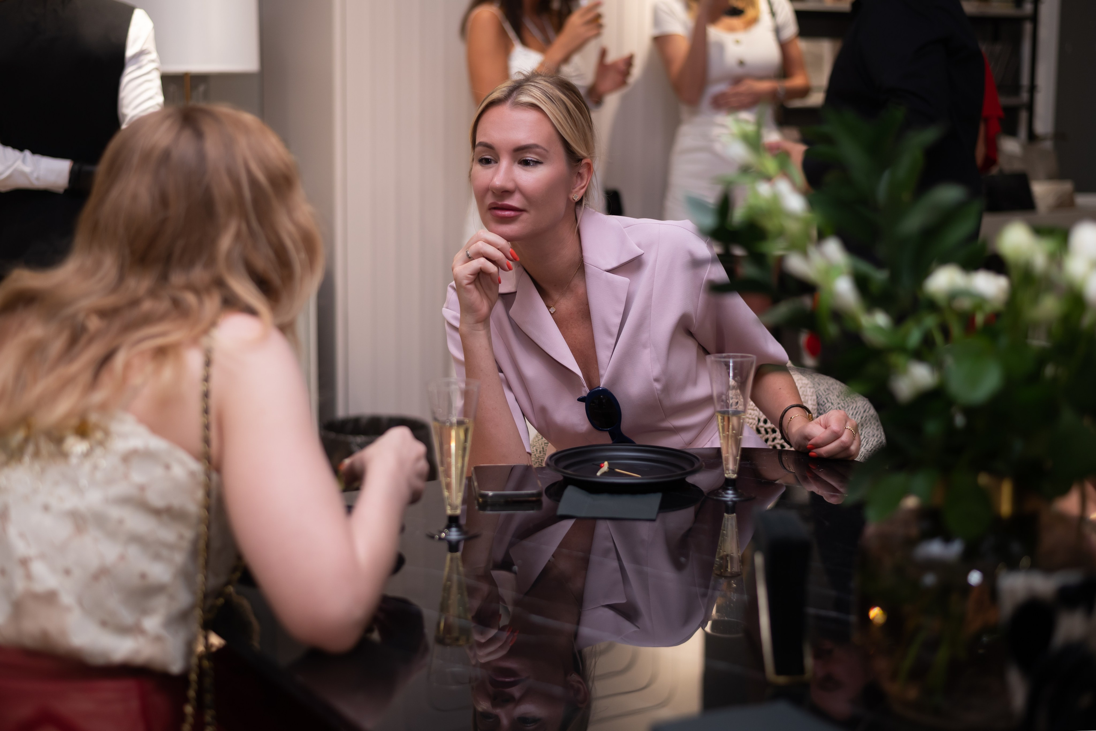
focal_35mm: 50
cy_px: 366
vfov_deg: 27.0
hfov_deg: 39.6
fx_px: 1523
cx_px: 548
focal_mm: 50
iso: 160
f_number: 2.2
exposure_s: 1/200
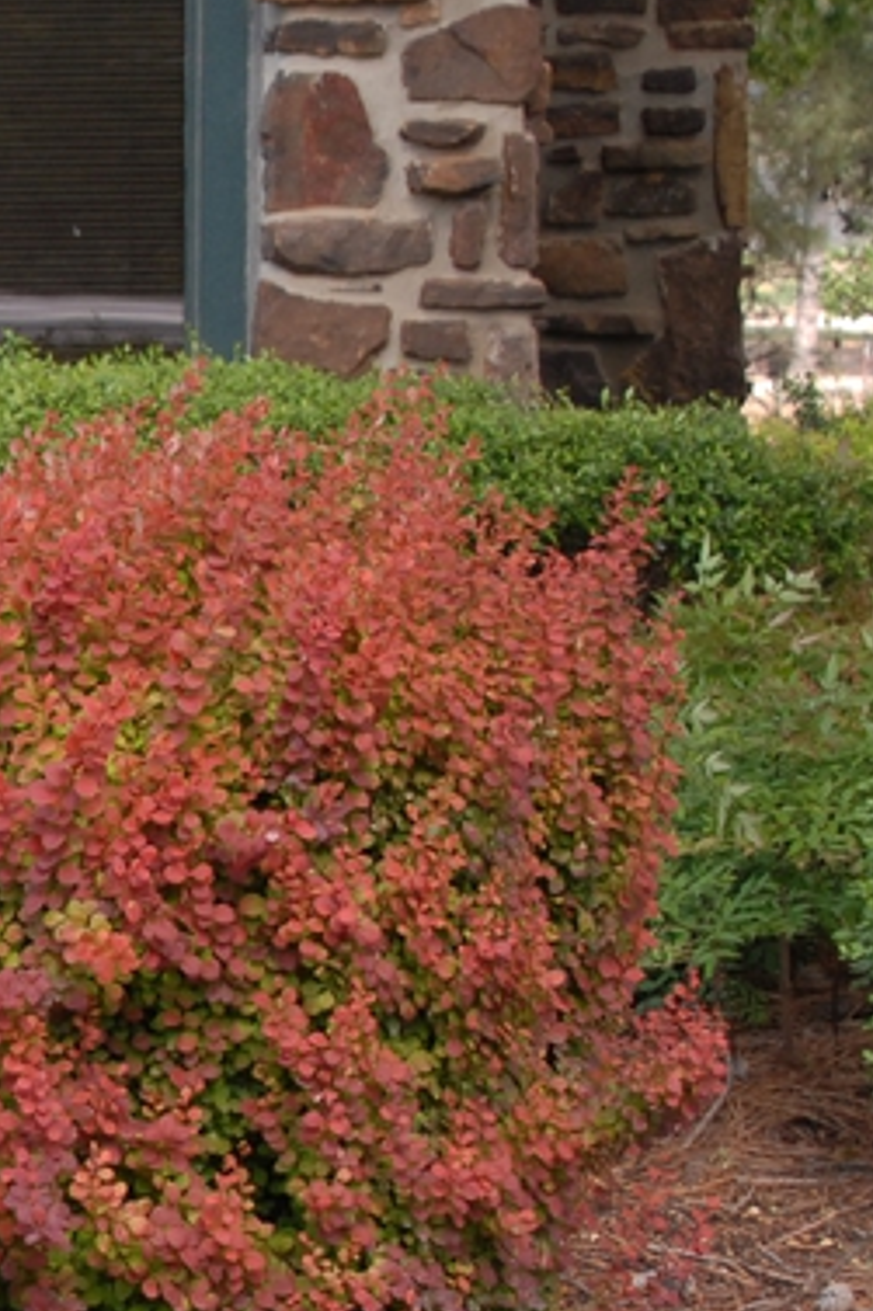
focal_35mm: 155
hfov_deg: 8.5
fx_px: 5643
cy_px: 989
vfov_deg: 13.2
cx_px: -783
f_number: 7.1
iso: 400
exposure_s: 1/180
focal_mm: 38
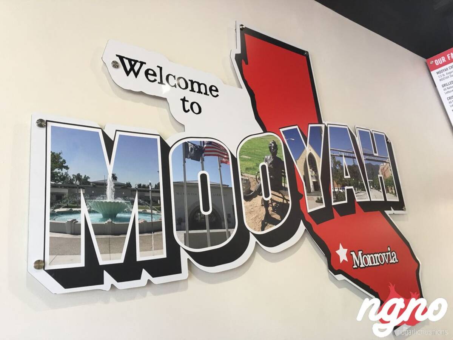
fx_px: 380
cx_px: 226
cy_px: 170
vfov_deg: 48.3
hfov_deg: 61.6
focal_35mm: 29
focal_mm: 4.15
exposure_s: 1/30
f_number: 2.2
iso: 40
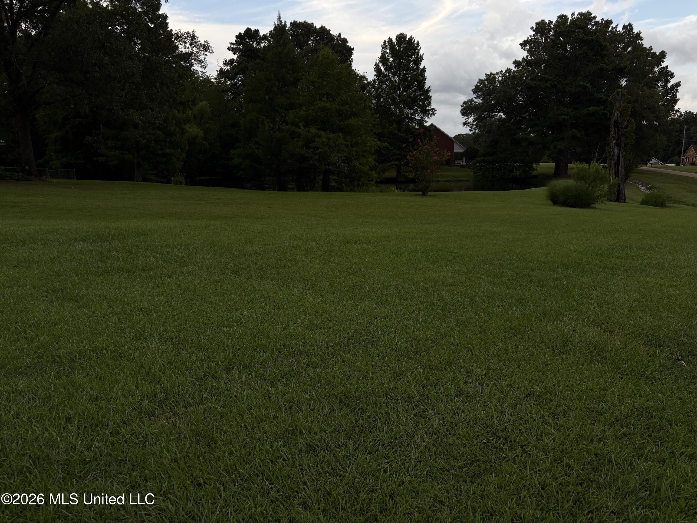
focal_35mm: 26
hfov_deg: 67.3
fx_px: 524
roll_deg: +0.2
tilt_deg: -10.6
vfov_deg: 53.1
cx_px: 348
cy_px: 262
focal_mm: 5.96
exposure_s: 1/987
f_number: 1.6
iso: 50
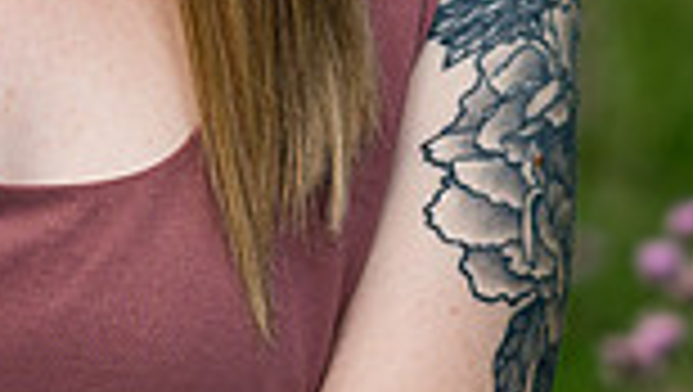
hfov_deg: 4.6
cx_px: -53
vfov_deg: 2.6
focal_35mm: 468
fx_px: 8609
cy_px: -699
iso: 50
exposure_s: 1/100
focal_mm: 85
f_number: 1.8
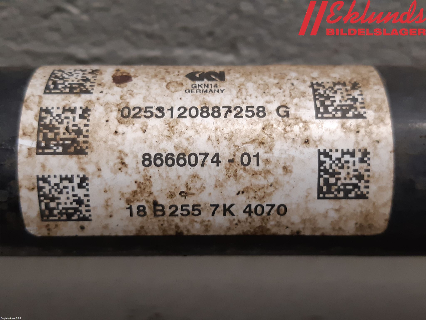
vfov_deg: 53.1
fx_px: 320
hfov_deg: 67.3
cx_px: 213
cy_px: 160
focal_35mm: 26
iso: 160
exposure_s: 1/50
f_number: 1.7
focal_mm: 3.93
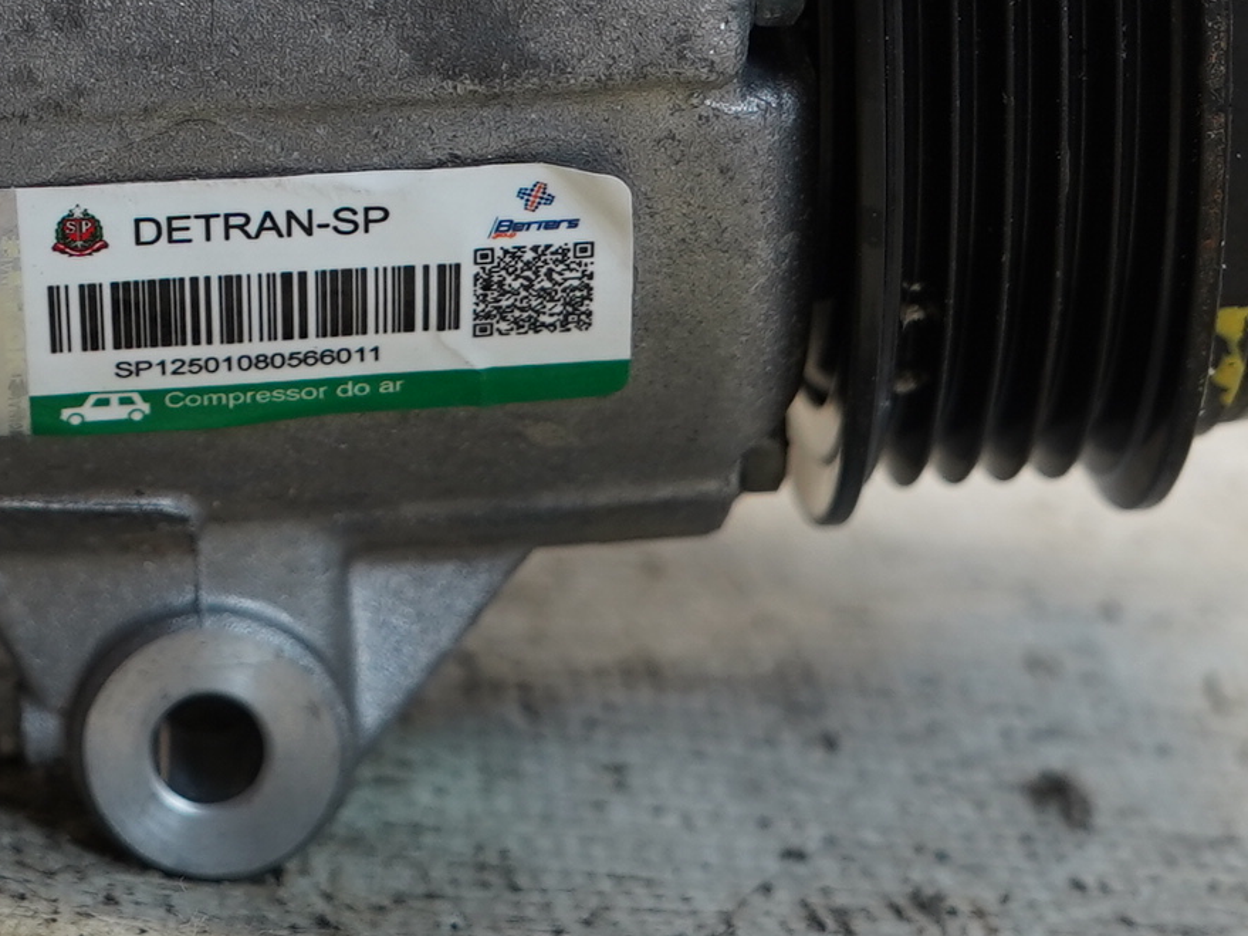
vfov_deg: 9.9
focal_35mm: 148
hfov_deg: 13.1
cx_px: -92
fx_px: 5335
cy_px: -210
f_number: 4
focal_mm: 30
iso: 200
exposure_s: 1/60
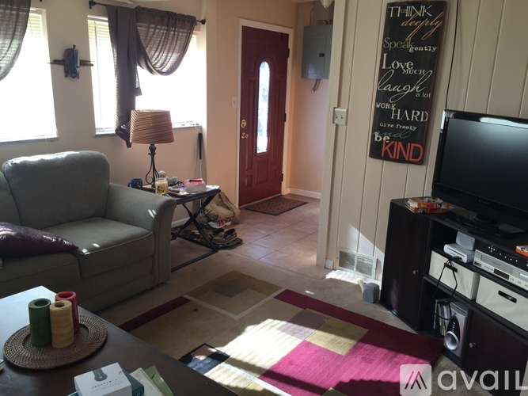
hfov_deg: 61.7
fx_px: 442
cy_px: 198
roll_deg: -3.4
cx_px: 264
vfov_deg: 48.2
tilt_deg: -14.8
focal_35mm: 29
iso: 40
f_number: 2.2
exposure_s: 1/60
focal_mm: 4.15
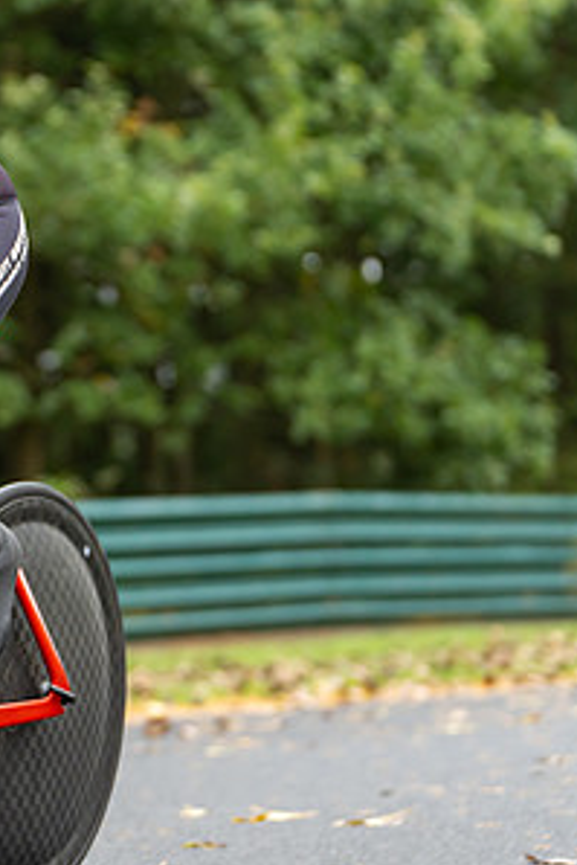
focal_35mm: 208
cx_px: -116
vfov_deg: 9.9
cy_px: 437
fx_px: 4994
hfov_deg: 6.6
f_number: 2.8
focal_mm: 107
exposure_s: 1/1000
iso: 1250
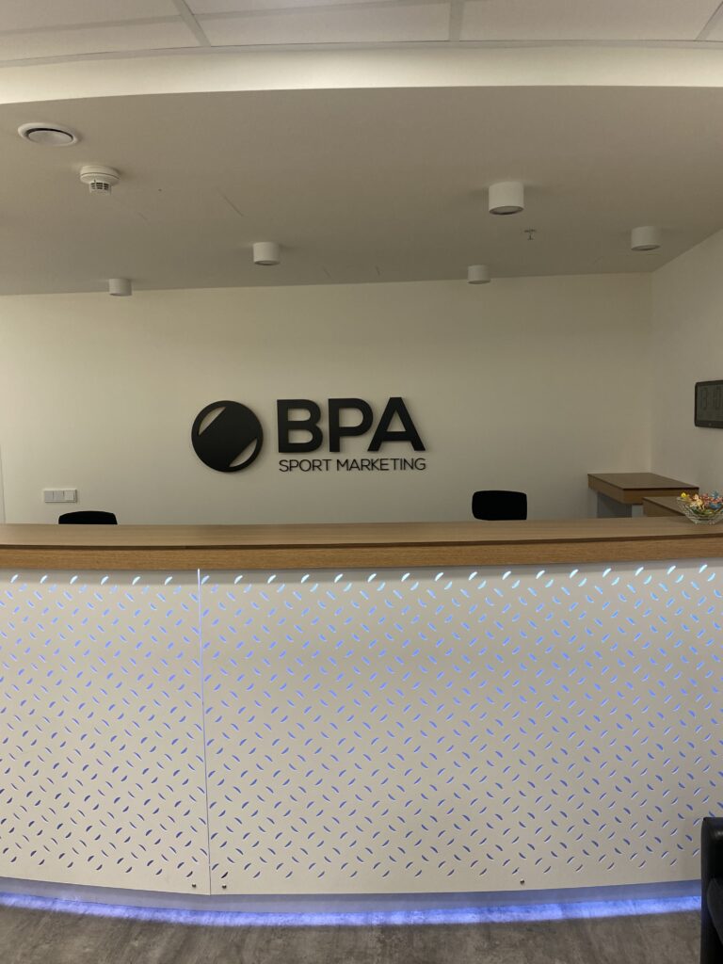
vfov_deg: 67.3
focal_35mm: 26
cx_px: 362
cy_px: 482
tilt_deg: -6.7
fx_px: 724
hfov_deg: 53.1
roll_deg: +1.4
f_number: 1.8
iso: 125
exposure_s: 1/100
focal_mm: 4.25
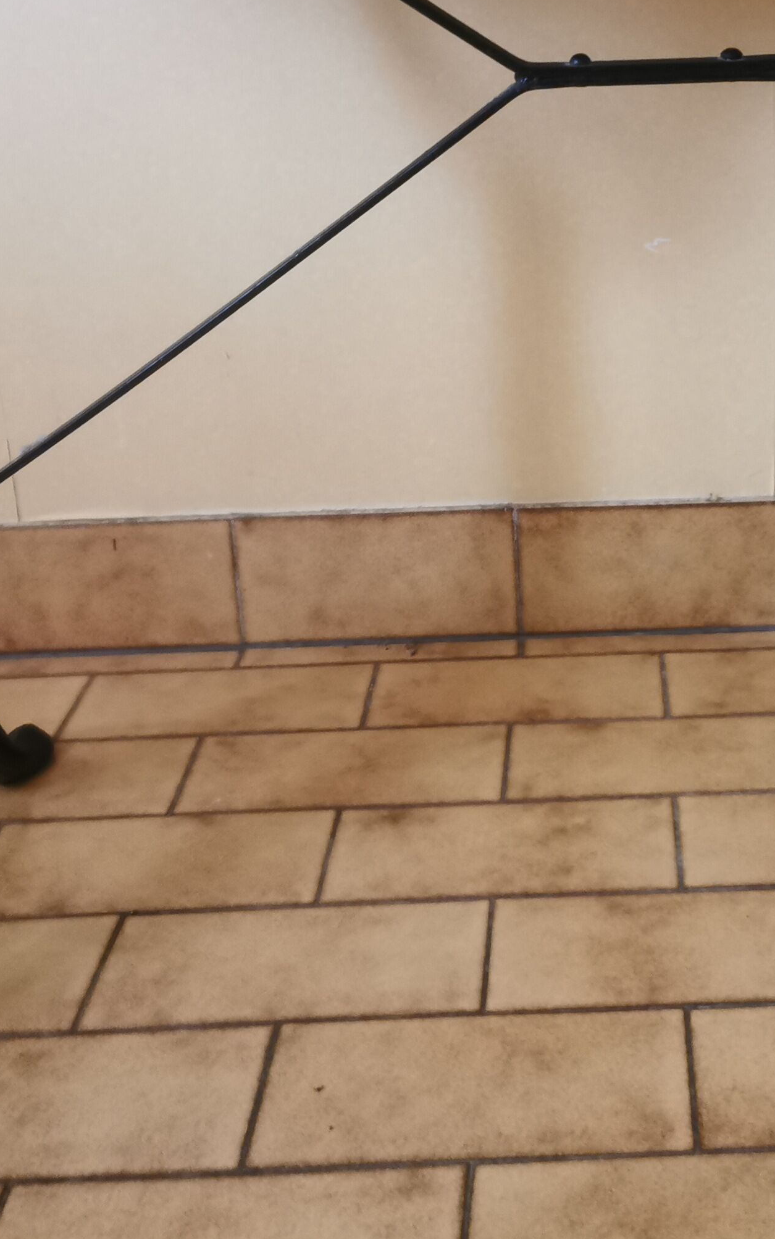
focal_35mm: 52
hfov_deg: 24.4
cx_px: 645
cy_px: 430
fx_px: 1757
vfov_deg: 38.5
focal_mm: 5.56
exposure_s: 1/30
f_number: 1.6
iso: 500
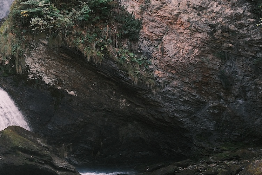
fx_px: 655
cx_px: -12
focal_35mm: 90
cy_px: 81
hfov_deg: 21.7
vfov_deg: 15.2
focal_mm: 23
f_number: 8
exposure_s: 1/85
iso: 800
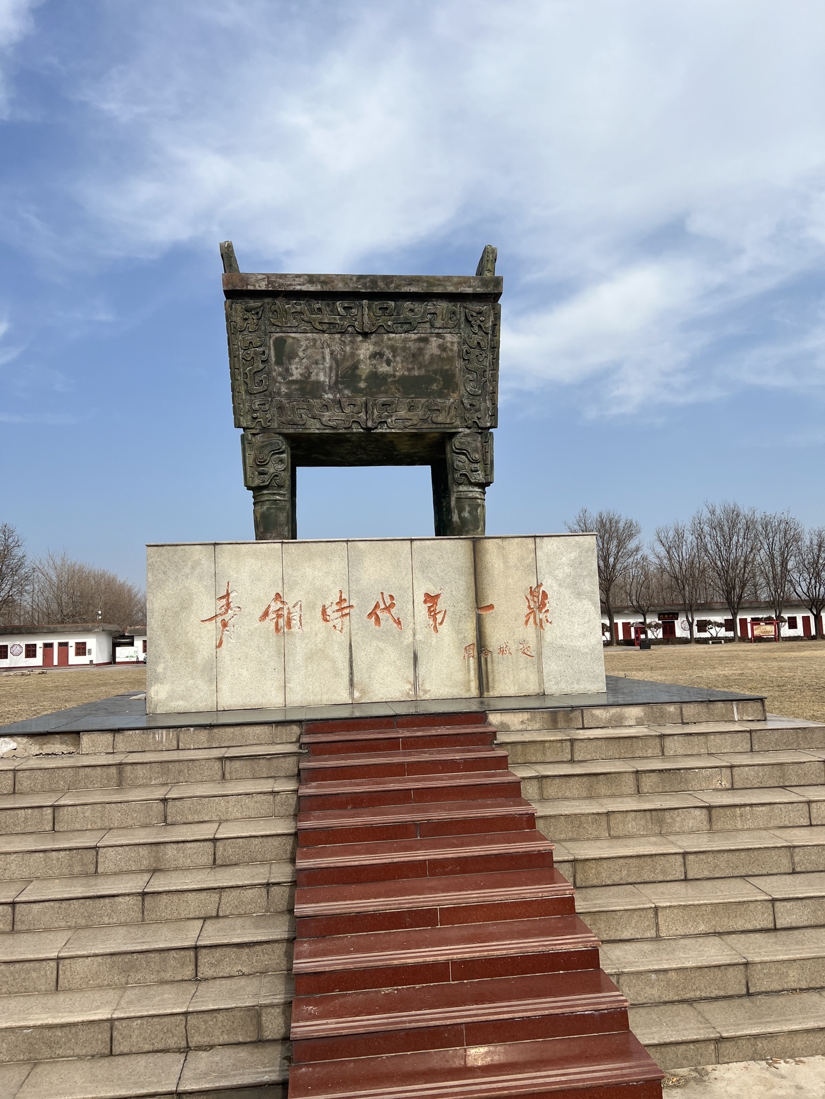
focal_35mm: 26
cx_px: 412
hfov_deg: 53.1
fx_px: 826
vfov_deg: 67.3
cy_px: 550
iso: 50
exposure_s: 1/5319
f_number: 1.5
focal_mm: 5.7
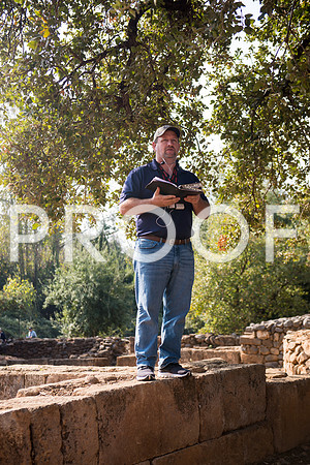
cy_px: 232
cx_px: 155
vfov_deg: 35.6
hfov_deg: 24.2
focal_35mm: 56
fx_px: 723
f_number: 2.8
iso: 100
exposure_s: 1/400
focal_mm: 56
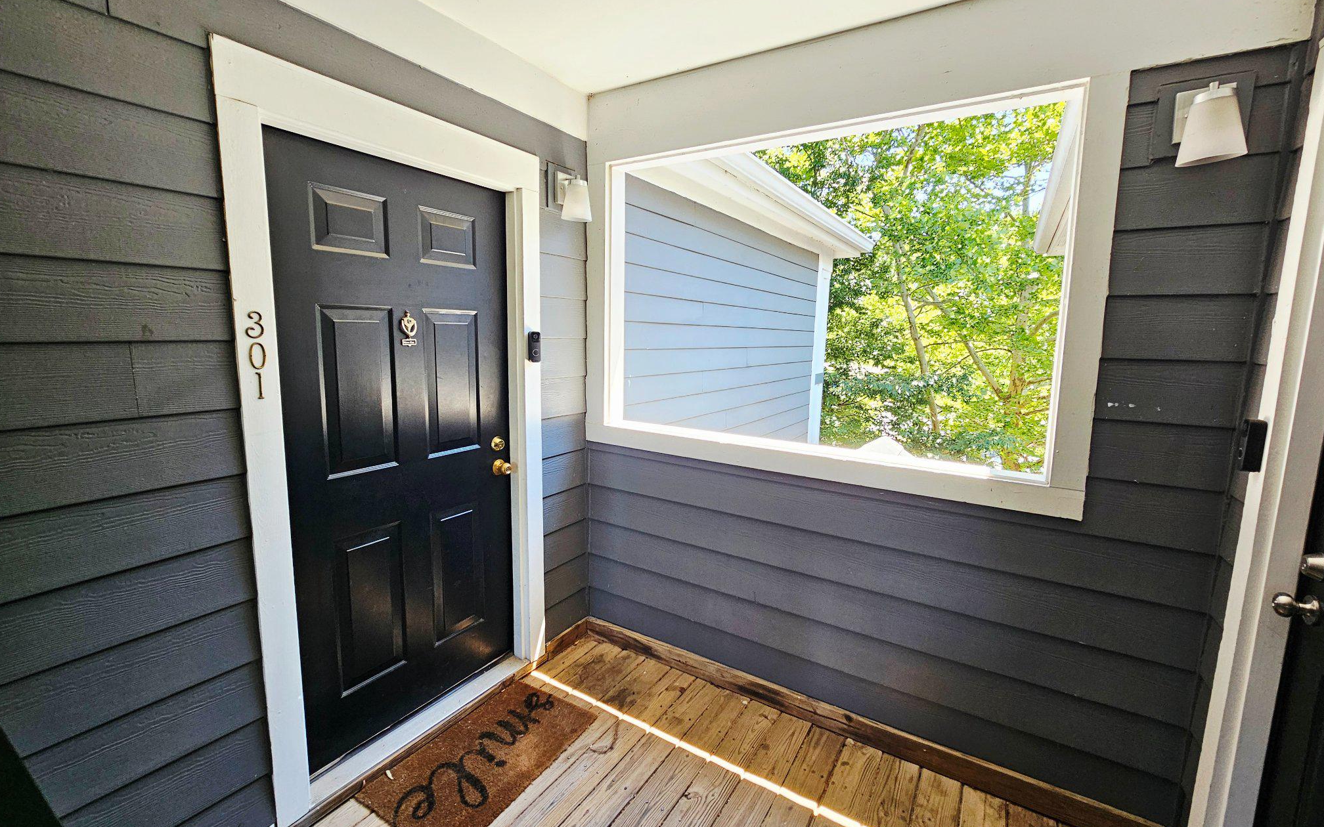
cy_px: 404
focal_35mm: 14
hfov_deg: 105.3
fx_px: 505
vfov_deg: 78.6
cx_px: 665
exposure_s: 1/77.5
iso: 80
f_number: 2.2
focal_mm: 2.2
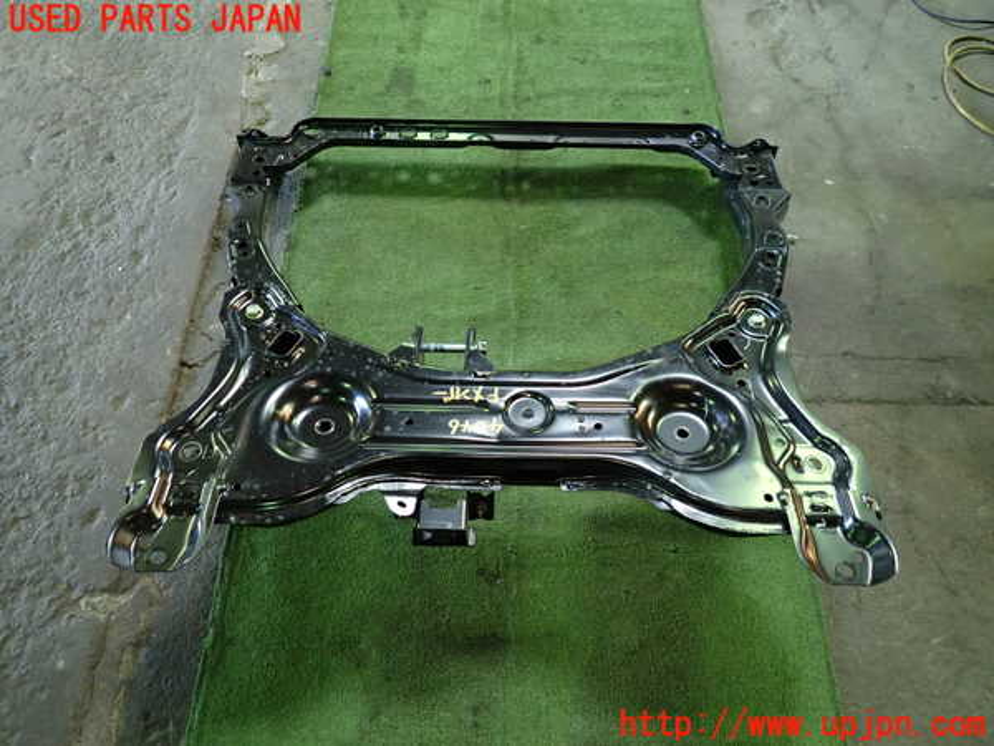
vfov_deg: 54.9
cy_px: 373
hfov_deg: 69.4
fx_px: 718
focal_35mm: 25
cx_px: 497
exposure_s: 1/30
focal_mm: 4.5
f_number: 2
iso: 400
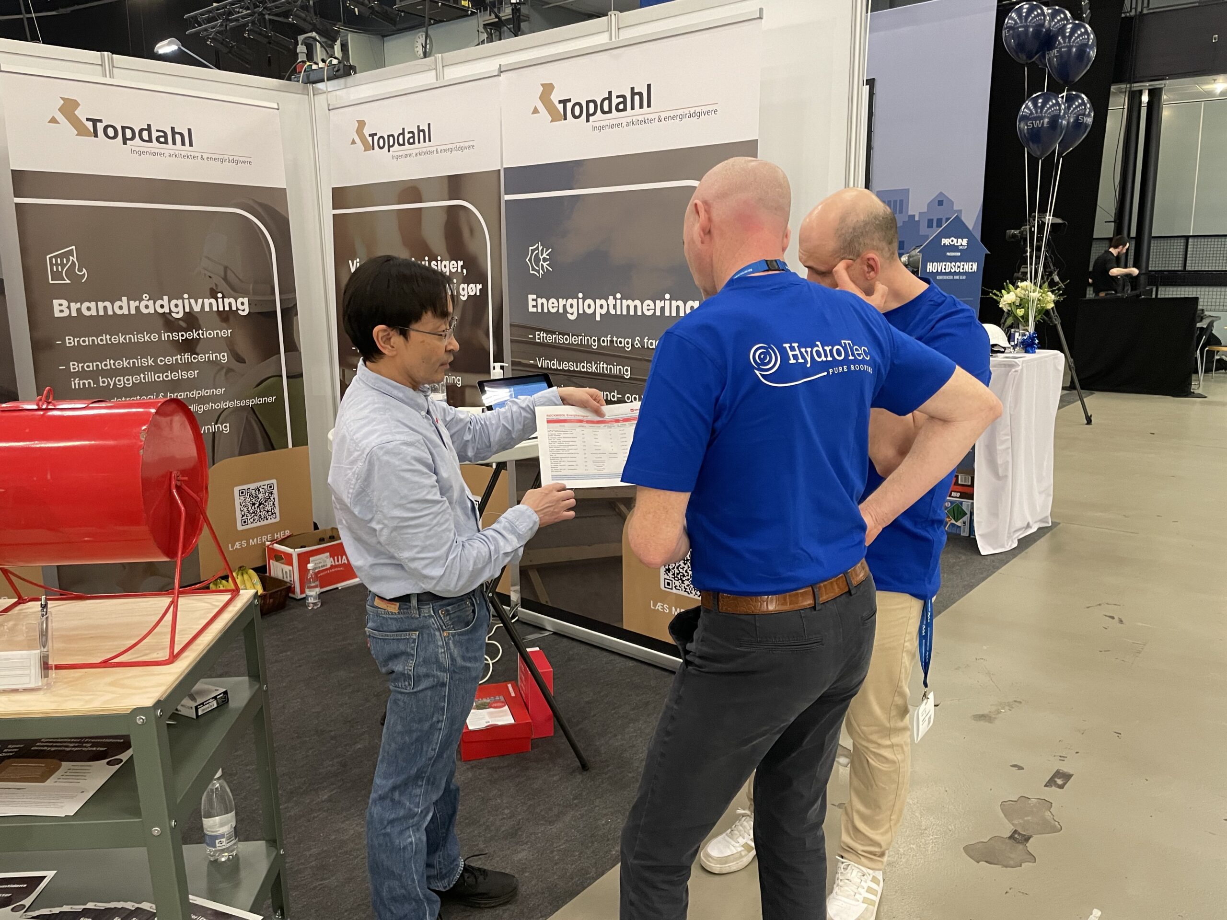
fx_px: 922
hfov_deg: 67.3
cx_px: 614
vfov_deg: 53.1
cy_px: 460
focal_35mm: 26
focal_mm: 4.2
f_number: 1.6
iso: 320
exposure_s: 1/50
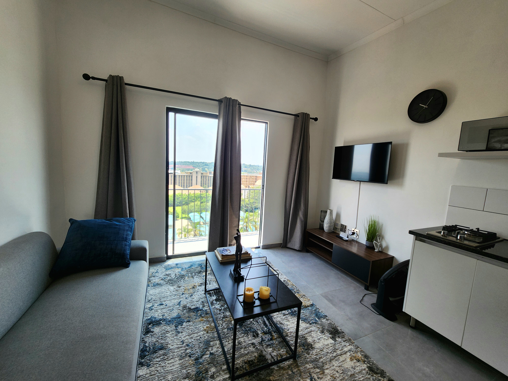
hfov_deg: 106.2
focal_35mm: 13
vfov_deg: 89.9
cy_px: 190
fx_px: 191
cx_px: 254
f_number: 2.2
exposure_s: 1/200
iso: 50
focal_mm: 2.2
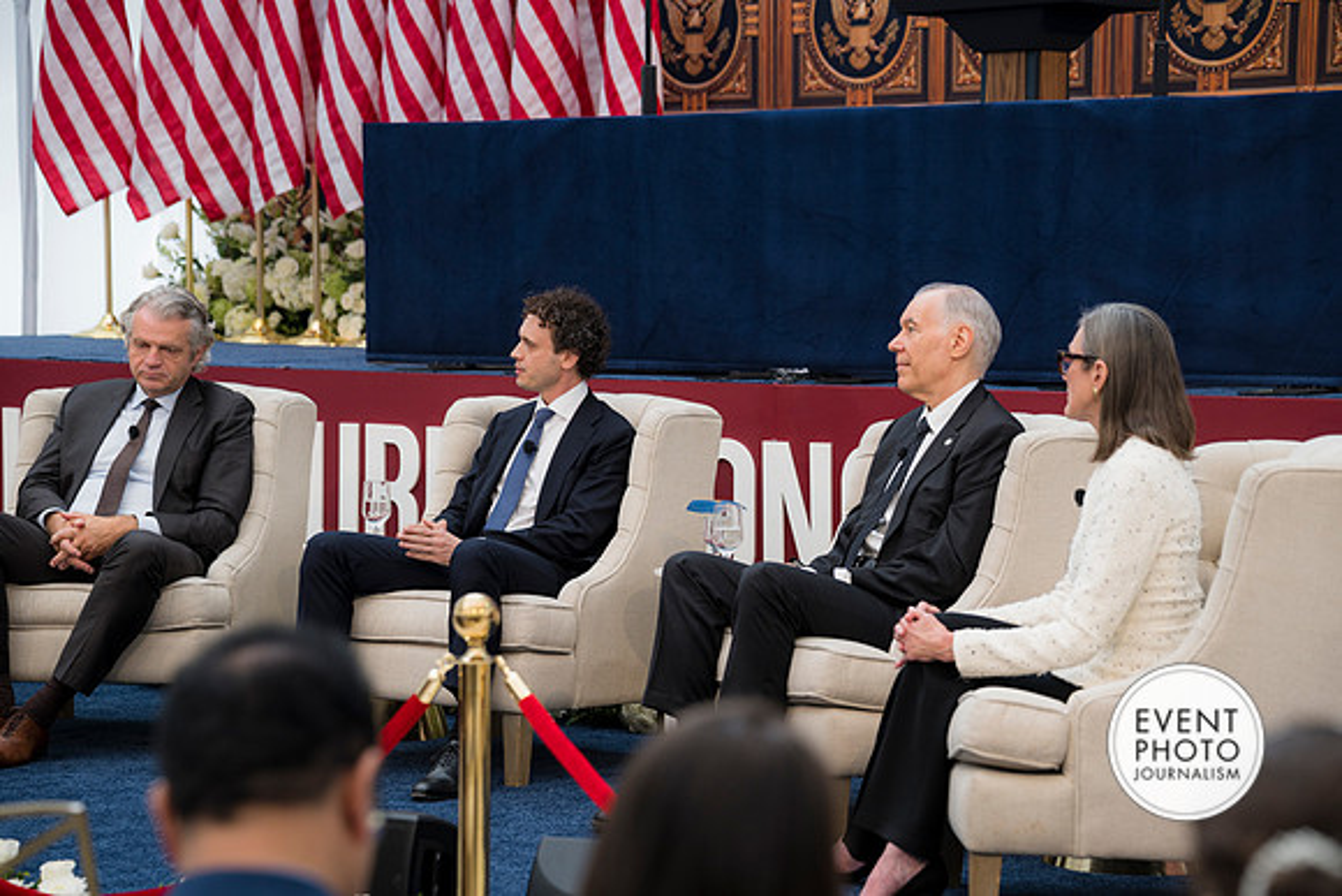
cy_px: 448
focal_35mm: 97
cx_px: 671
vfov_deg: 14.1
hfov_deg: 21.0
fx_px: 3617
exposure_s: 1/160
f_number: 4
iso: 200
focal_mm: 97
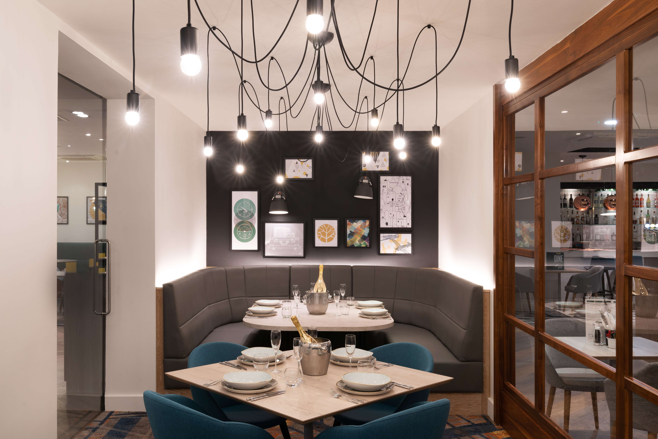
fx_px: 621
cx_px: 329
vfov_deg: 38.9
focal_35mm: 34
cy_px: 220
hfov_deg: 55.8
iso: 200
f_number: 11
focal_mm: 34
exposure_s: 1/2.5
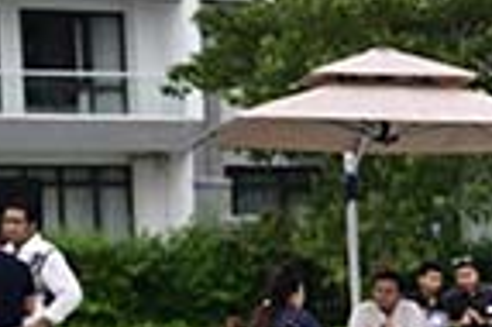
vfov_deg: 5.9
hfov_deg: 7.7
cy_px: 513
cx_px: 1486
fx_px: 3158
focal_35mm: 231
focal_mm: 34.5
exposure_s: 1/200
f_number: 5
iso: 560
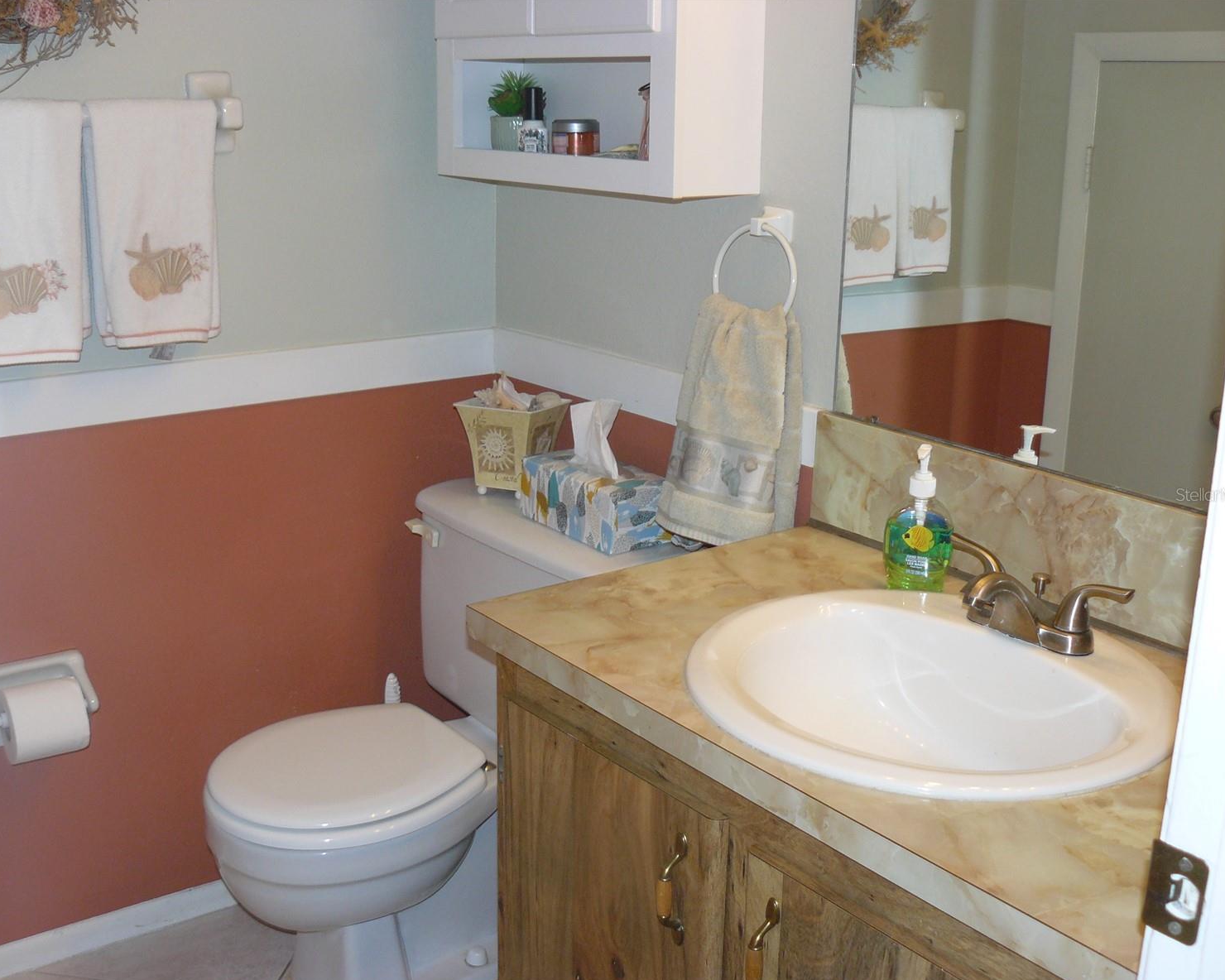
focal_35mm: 38
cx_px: 592
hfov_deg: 47.9
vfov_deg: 39.2
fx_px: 1378
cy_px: 494
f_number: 2.8
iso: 100
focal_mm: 6
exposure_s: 1/30
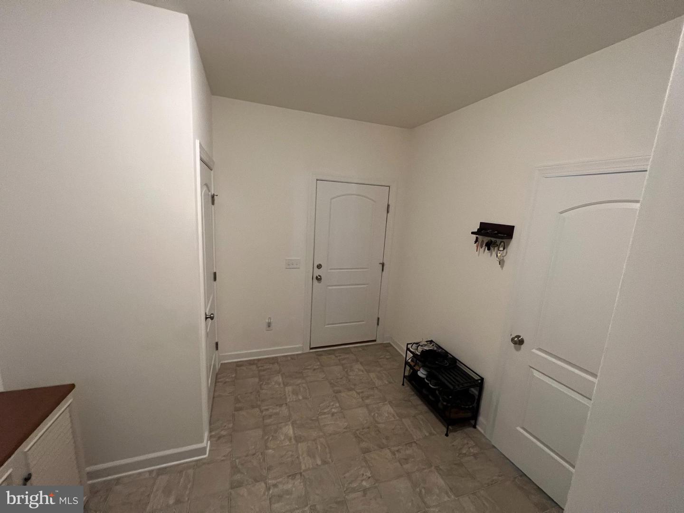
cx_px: 342
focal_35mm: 13
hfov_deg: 106.2
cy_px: 256
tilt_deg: -10.2
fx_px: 257
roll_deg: -2.9
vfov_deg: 89.9
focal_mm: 1.57
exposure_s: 1/60
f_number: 1.8
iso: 640
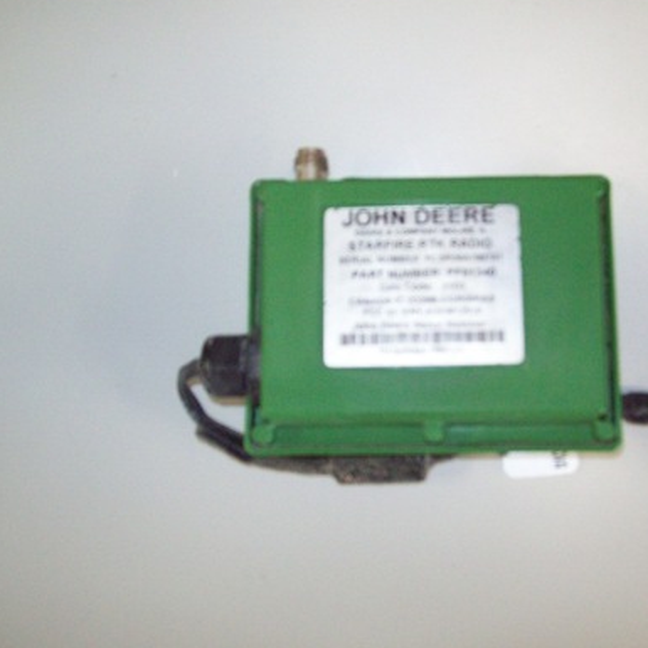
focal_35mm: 45
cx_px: 397
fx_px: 953
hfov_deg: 37.4
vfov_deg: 37.6
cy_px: 318
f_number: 2.7
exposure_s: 1/64
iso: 200
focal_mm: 6
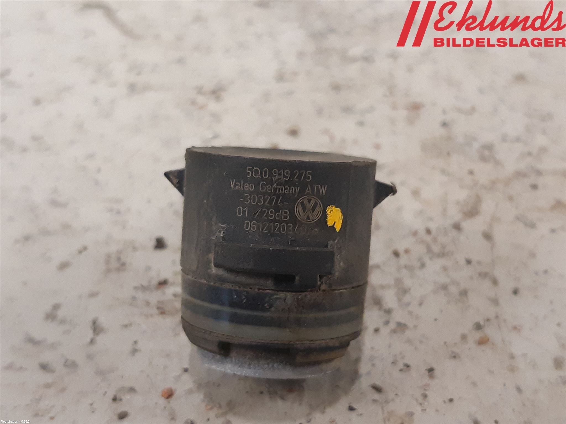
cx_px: 283
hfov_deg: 67.3
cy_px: 212
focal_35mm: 26
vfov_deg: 53.1
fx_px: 425
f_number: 1.7
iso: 250
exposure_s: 1/50
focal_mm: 3.93
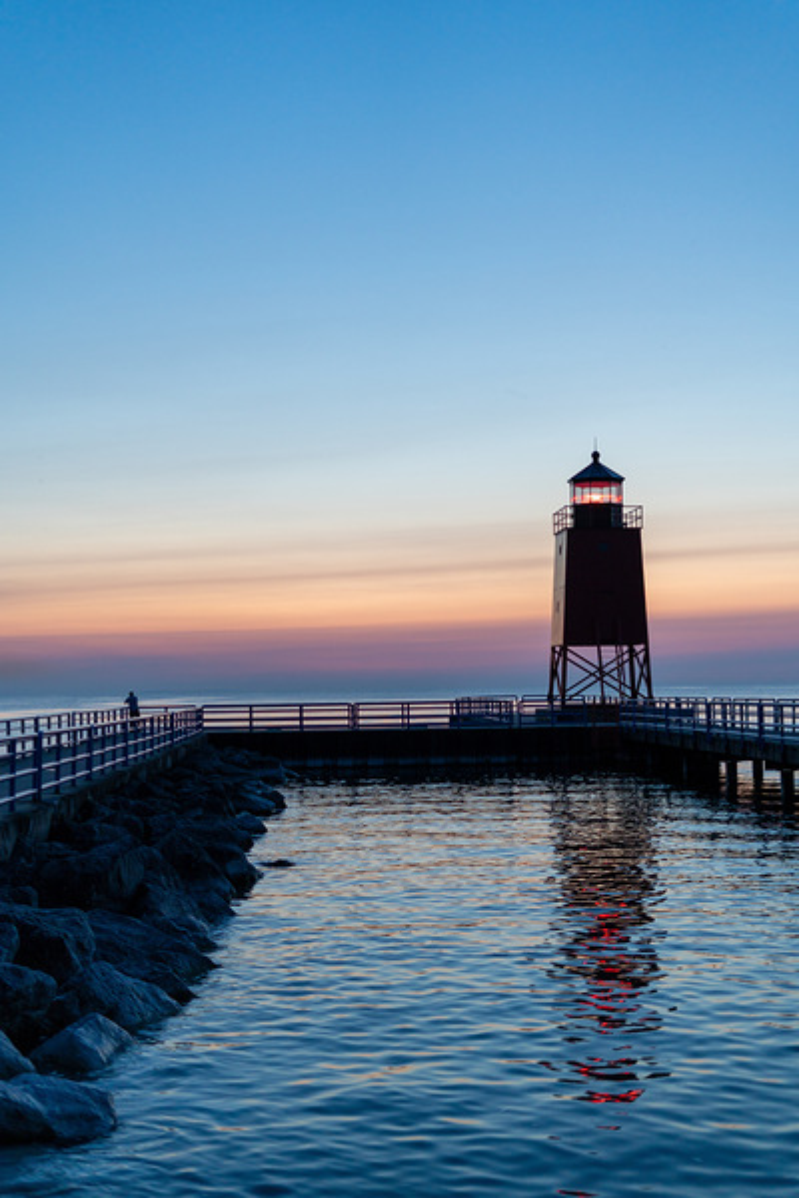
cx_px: 400
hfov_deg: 27.0
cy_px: 599
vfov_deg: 39.6
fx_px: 1664
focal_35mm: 50
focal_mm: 50
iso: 320
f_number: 1.8
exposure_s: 1/40
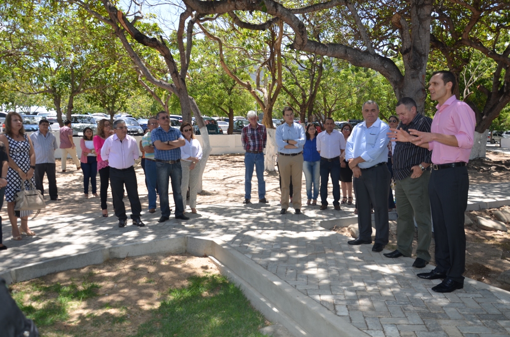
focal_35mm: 27
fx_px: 382
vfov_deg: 47.7
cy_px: 168
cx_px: 255
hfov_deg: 67.5
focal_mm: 18
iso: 100
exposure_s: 1/250
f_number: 5
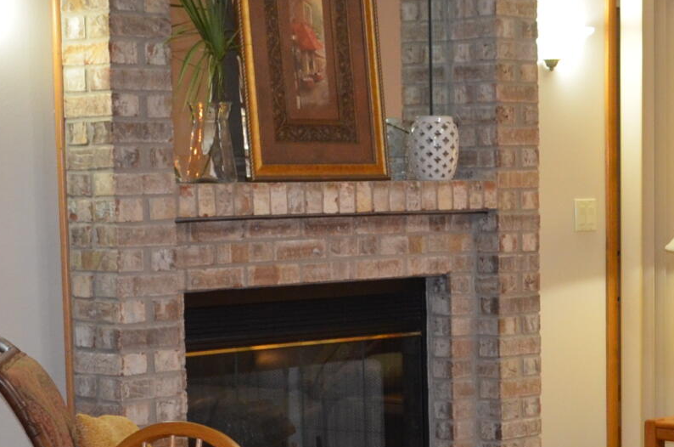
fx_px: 1906
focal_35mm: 102
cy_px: 427
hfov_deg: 19.7
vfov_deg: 13.2
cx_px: 609
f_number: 3.5
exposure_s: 1/60
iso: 720
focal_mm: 18
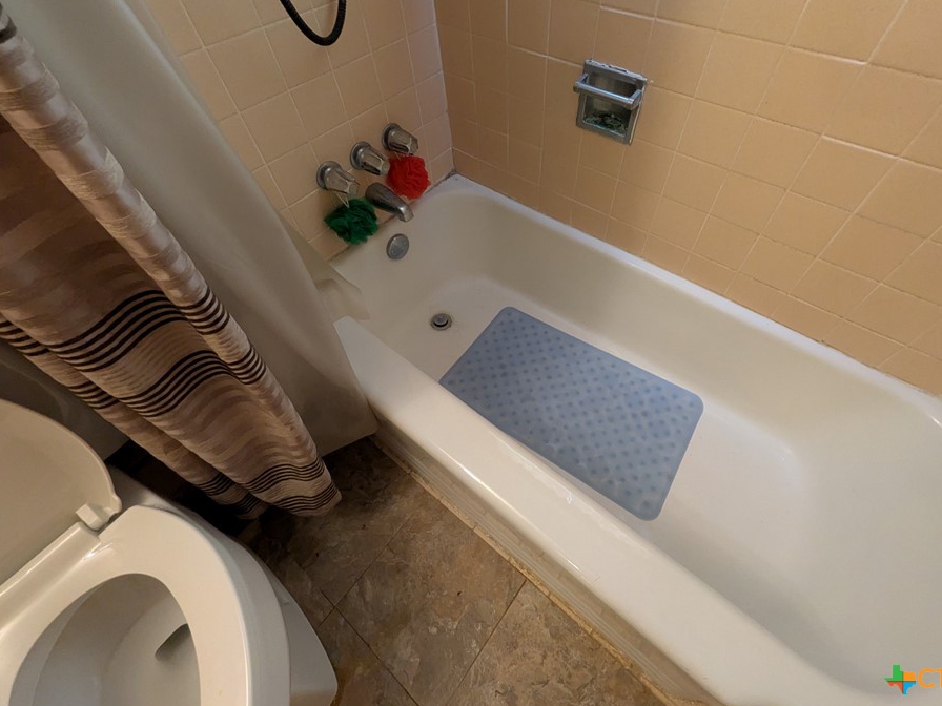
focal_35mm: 16
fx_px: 435
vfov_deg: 77.8
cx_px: 499
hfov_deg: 94.4
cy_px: 313
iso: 553
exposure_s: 1/24
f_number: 2.2
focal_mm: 1.85
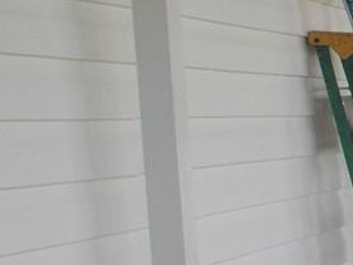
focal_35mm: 148
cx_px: 616
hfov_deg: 12.3
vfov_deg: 10.0
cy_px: 241
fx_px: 1510
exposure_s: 1/200
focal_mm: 4.6
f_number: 3.2
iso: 80
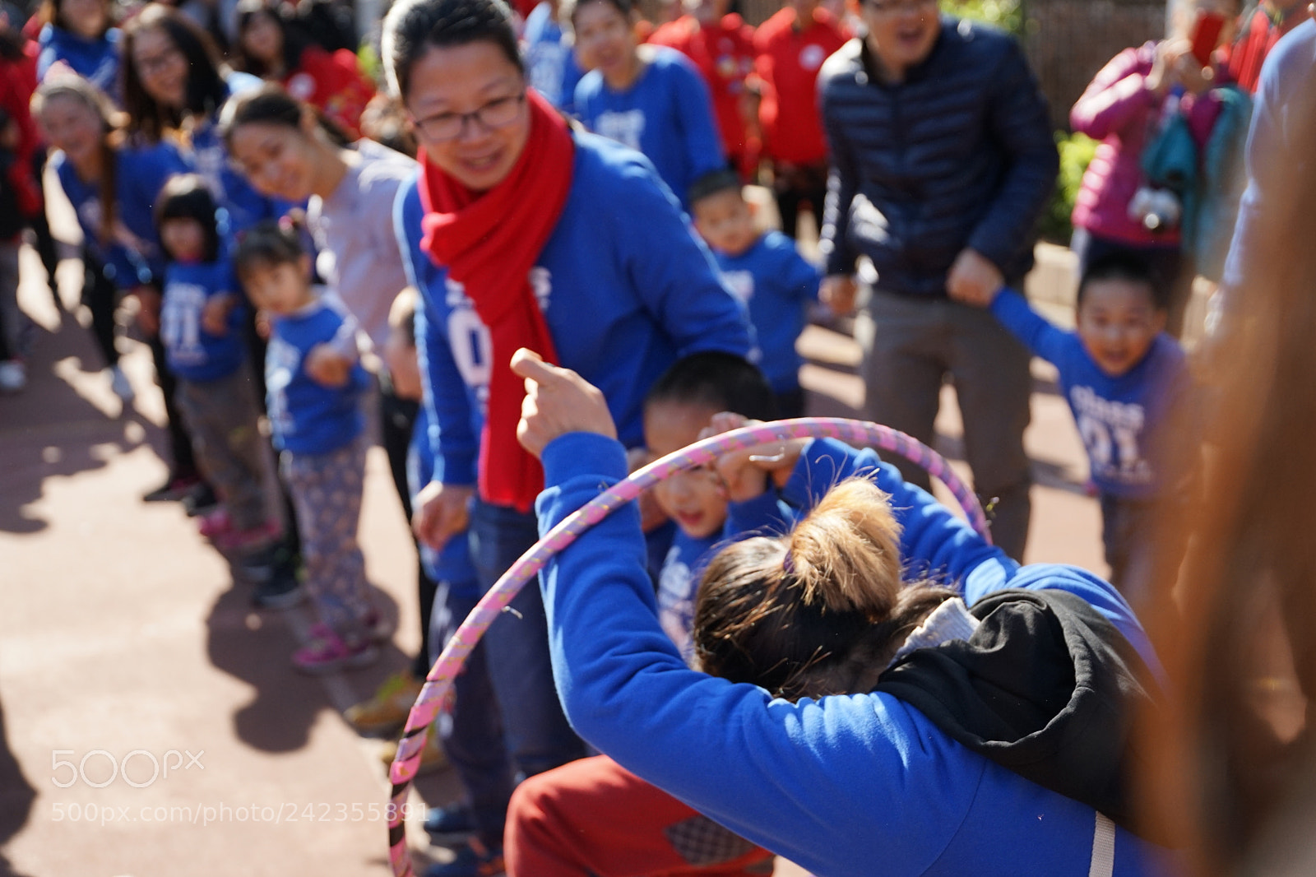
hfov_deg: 38.9
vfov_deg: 26.5
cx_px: 658
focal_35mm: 51
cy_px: 438
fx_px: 1864
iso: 800
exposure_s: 1/2000
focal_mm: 51
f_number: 4
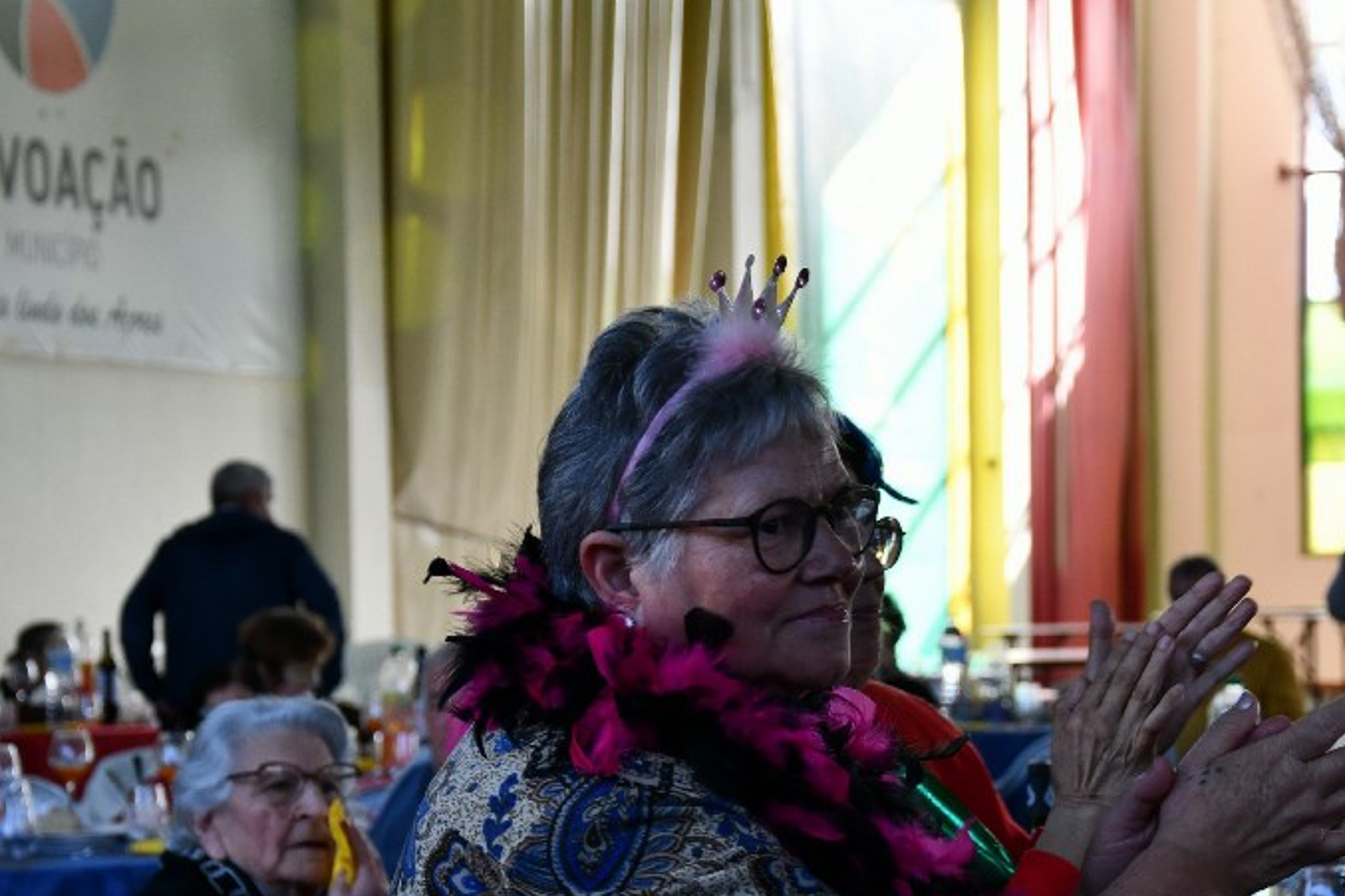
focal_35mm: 118
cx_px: 715
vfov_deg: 11.6
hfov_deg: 17.3
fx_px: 4407
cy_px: 600
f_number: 5
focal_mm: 52
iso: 560
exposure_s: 1/250
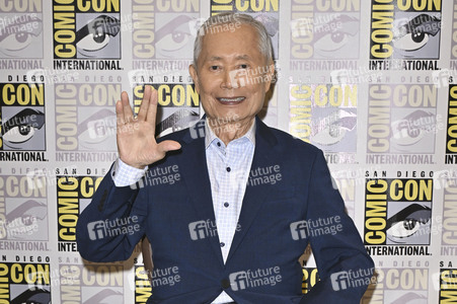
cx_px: 228
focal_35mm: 45
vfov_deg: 29.8
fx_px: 571
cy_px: 152
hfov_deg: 43.6
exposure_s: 1/250
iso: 2000
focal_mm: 45
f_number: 6.3
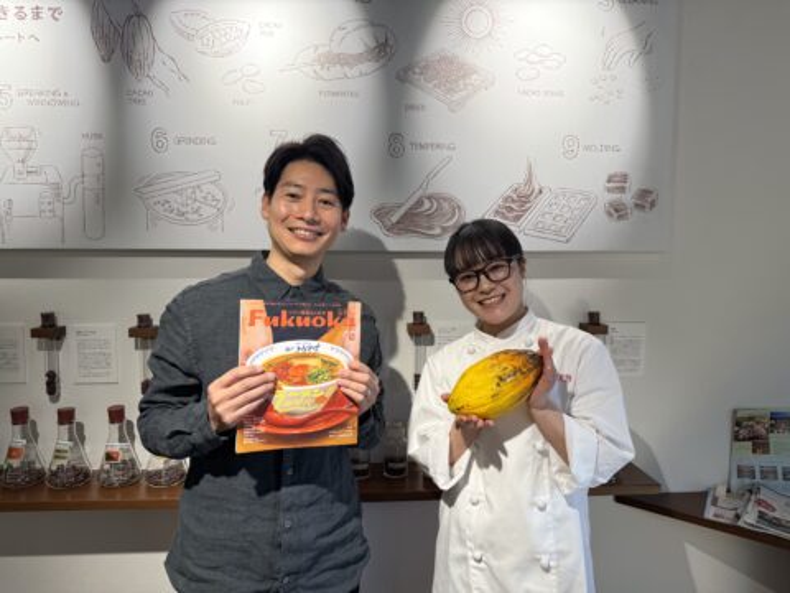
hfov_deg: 71.6
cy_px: 296
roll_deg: -0.6
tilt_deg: -4.1
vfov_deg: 56.8
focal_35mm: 24
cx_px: 395
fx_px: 548
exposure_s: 1/240
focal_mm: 6.76
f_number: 1.78
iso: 100
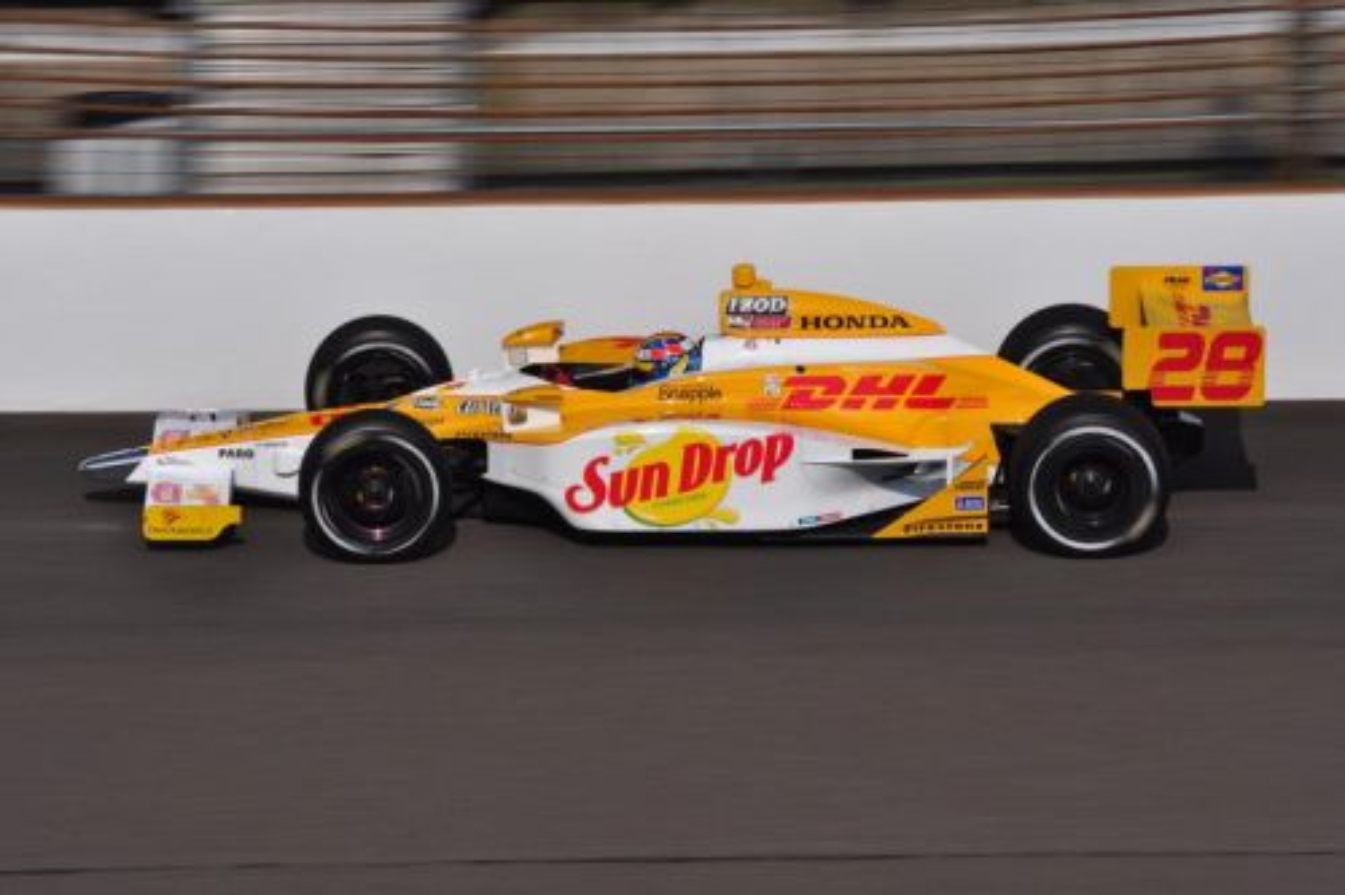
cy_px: 448
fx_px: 11204
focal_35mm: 300
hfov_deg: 6.9
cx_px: 672
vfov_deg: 4.6
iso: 320
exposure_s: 1/500
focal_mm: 200
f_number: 20
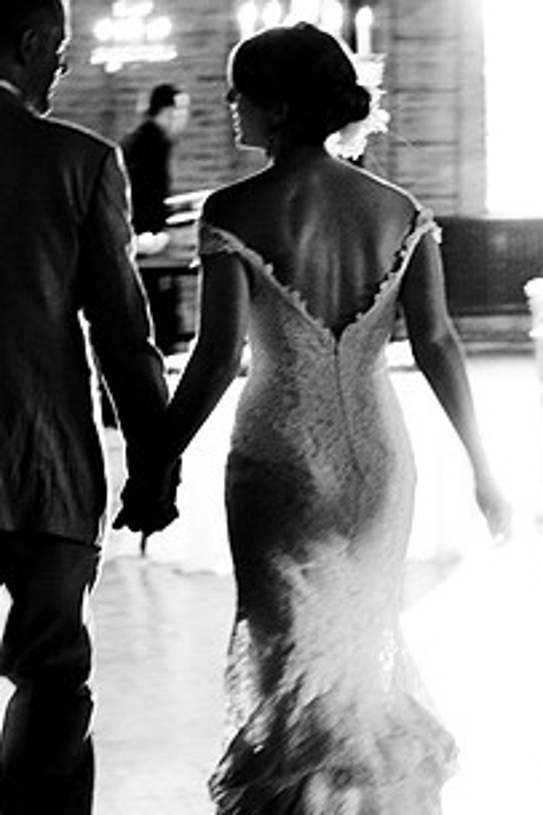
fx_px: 3511
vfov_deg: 13.3
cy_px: 460
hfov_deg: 8.8
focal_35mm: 155
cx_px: 162
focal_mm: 70
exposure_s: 1/50
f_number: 4.8
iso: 400
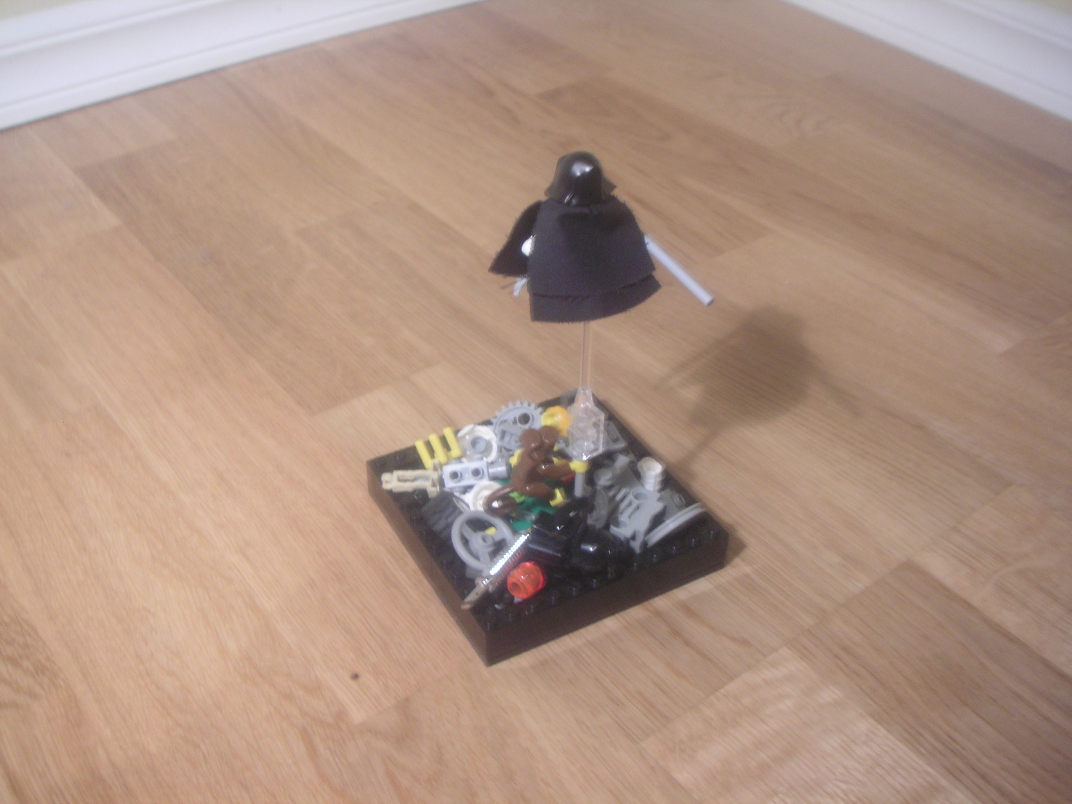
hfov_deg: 49.0
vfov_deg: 37.7
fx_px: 1177
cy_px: 402
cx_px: 536
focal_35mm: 38
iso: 100
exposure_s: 1/4
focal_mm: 6.3
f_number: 3.3
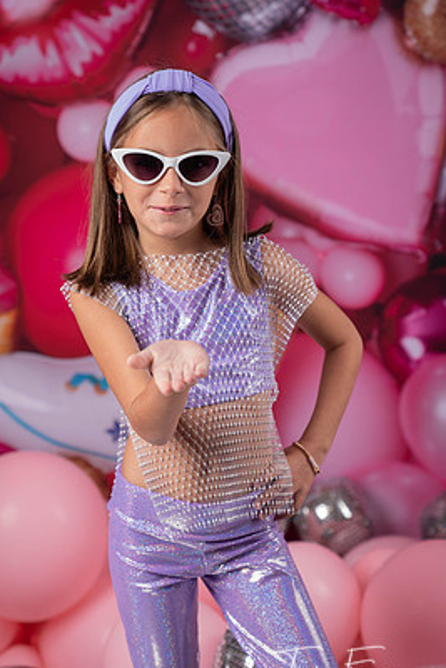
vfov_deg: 28.1
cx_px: 204
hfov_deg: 18.9
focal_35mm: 72
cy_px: 356
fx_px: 1337
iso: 64
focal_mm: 64
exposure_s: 1/250
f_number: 3.2
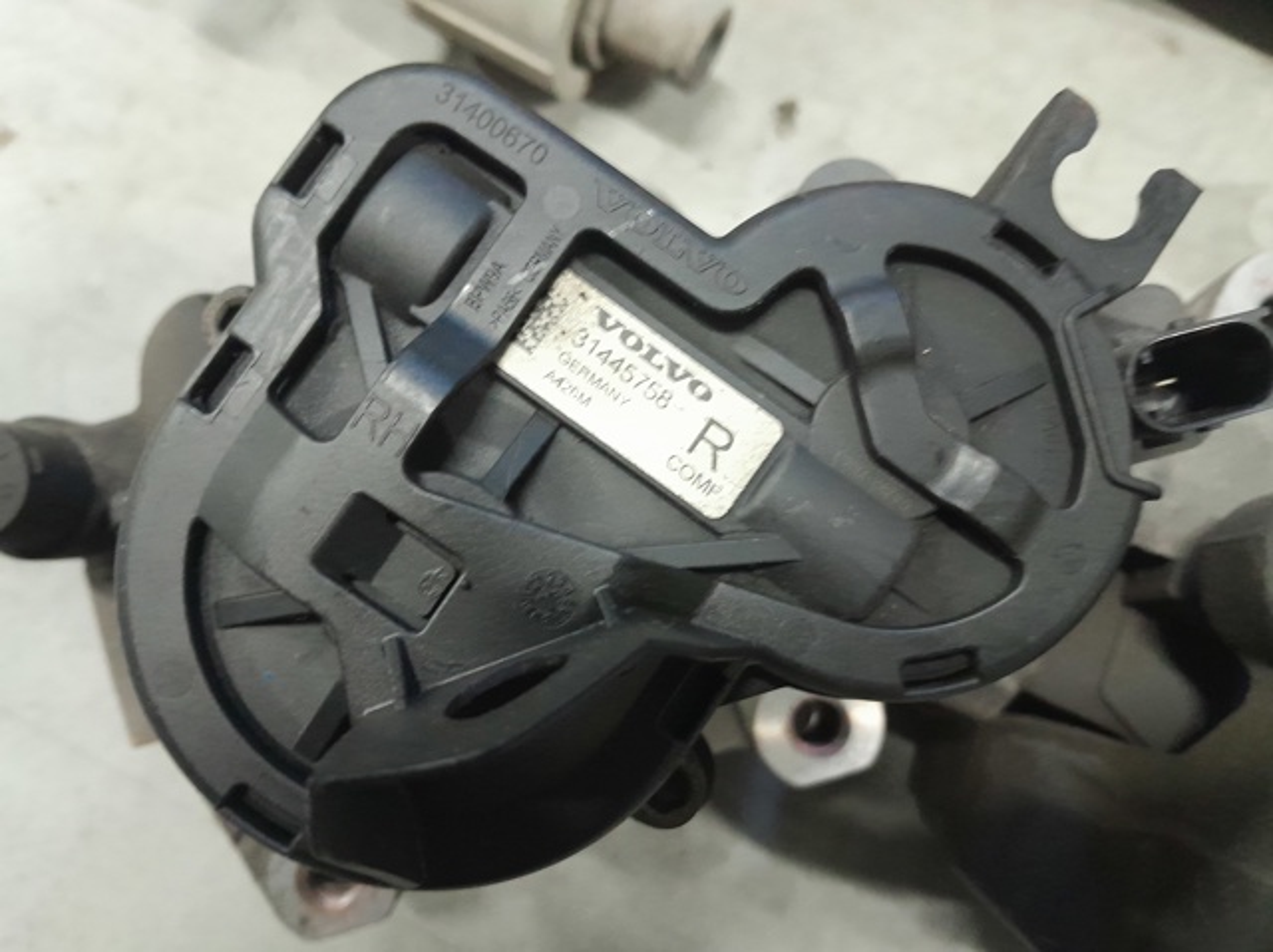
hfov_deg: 67.3
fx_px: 955
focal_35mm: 26
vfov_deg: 53.0
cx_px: 636
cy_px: 476
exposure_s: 1/10
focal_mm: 3.98
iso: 800
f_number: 1.8
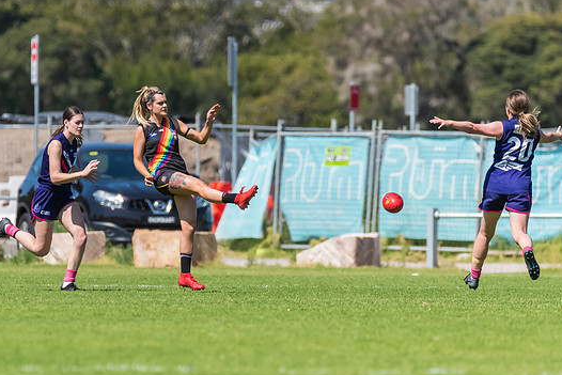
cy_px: 232
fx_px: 11492
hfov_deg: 2.8
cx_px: 199
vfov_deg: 1.9
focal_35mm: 736
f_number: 6.3
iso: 800
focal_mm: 450
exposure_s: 1/3200
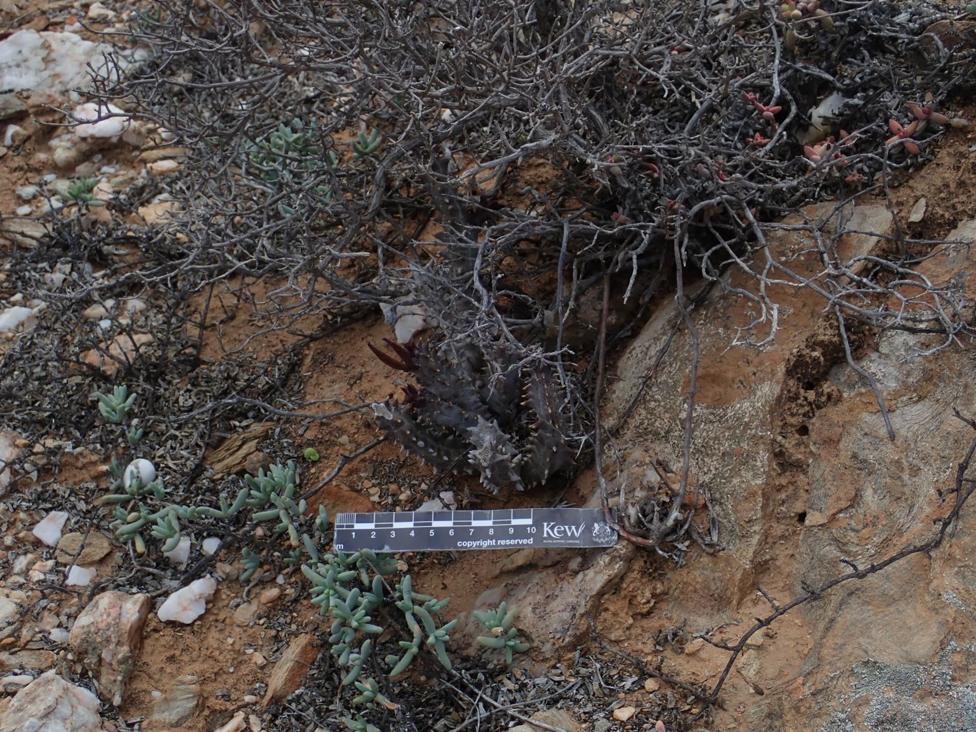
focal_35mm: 49
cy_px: 366
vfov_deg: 29.7
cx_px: 488
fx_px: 1382
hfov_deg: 38.9
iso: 100
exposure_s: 1/400
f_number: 4.5
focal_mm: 8.99
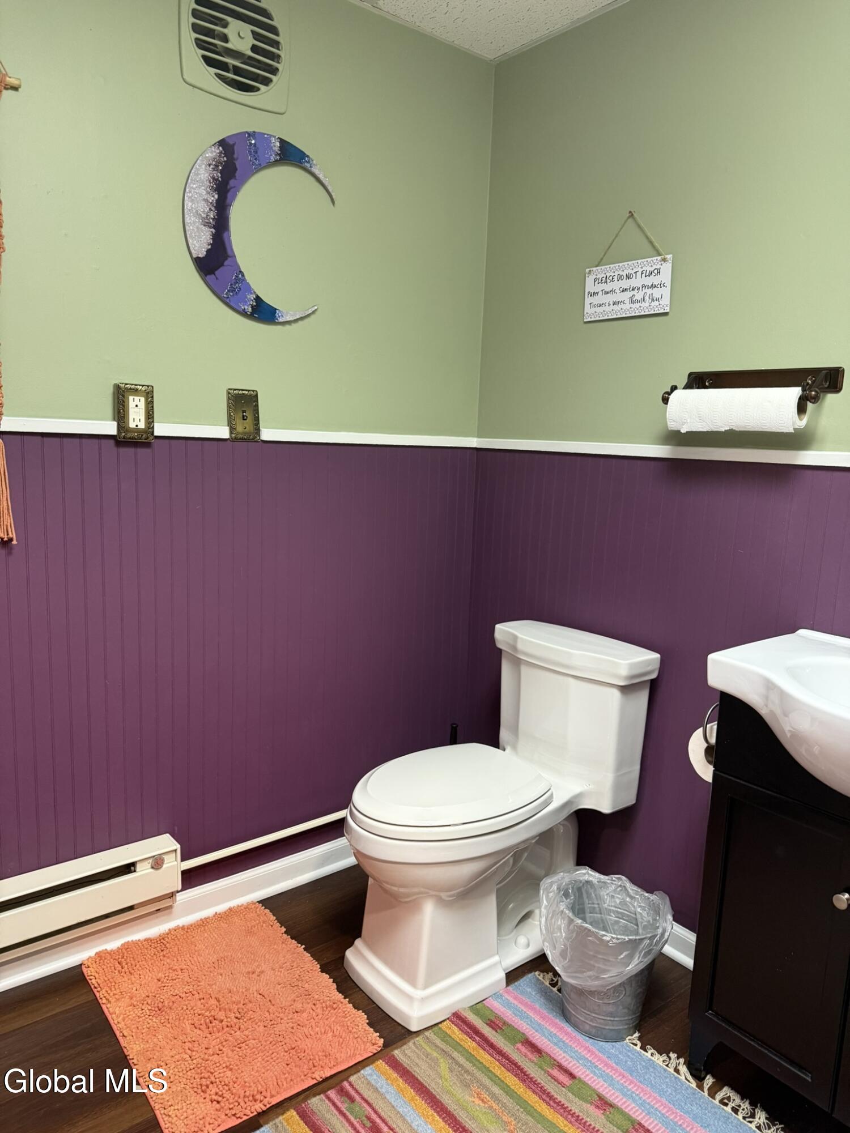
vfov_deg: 71.6
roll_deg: -2.4
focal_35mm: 24
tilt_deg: -8.4
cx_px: 425
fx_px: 786
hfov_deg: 56.8
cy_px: 566
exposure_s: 1/60
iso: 320
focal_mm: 6.76
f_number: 1.78
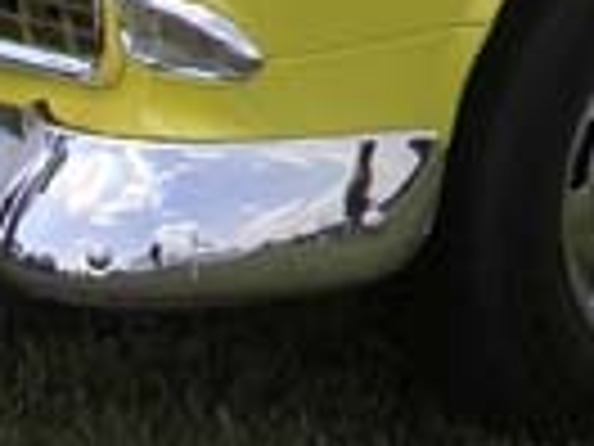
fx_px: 3964
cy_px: -360
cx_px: 1026
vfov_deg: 6.3
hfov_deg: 8.3
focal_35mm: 231
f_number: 6.7
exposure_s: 1/308
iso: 100
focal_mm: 7.85
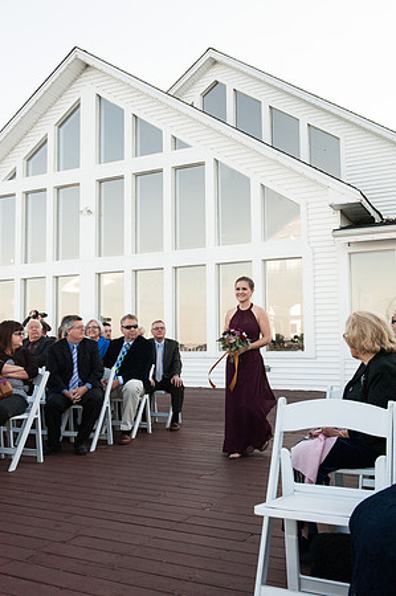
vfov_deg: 54.5
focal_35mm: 35
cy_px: 298
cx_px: 198
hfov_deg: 37.8
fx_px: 579
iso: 1000
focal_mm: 35
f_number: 7.1
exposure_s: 1/1250
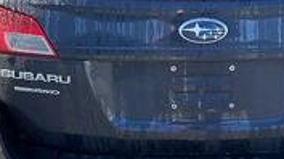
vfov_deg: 17.4
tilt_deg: -27.9
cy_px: 96
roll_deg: +0.3
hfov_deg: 30.3
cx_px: 201
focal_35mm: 69
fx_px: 519
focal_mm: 3
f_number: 1.8
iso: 20
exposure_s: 1/142
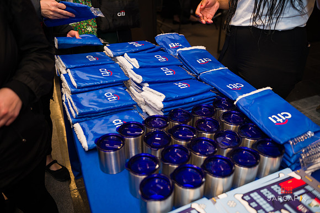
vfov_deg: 42.3
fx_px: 275
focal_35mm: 31
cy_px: 106
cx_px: 160
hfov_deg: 60.3
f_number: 3.2
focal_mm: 31
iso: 400
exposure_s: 1/200
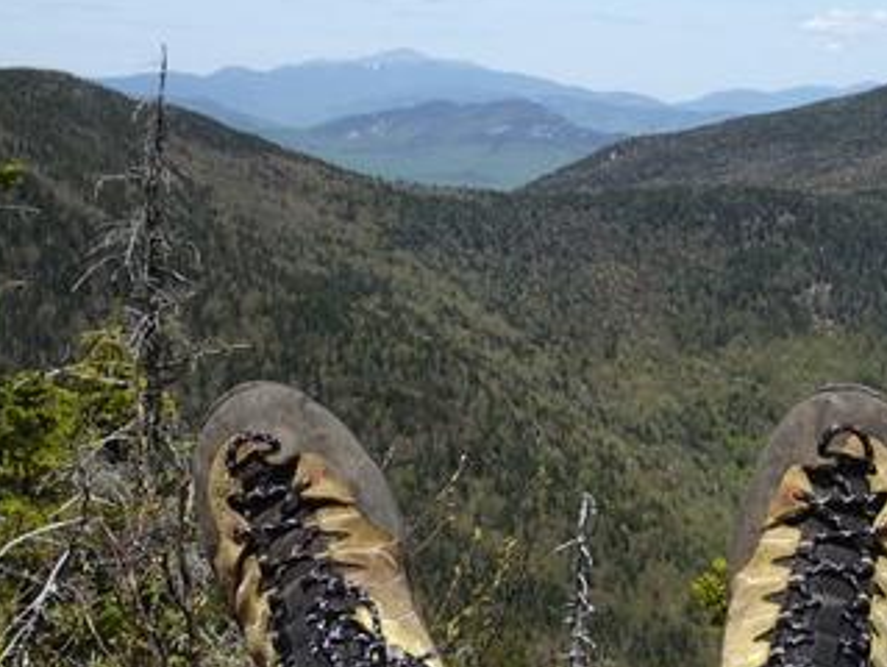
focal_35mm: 72
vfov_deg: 20.4
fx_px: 1847
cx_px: 487
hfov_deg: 27.0
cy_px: 235
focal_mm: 8.41
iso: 100
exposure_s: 1/800
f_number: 4.5
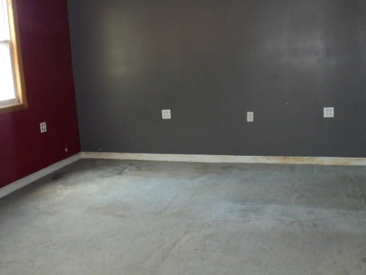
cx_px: 183
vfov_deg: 37.7
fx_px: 402
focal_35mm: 38
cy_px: 138
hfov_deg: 49.0
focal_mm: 6.9
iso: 1000
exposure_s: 1/50
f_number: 4.2
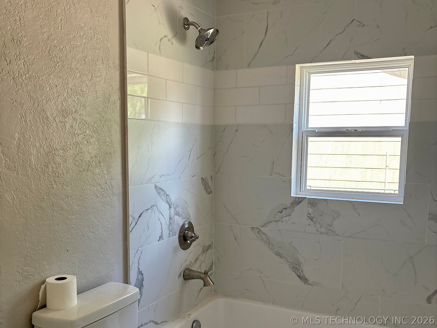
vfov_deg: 53.1
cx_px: 218
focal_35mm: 26
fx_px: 328
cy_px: 164
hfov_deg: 67.3
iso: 80
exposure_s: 1/122
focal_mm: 5.96
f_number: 1.6
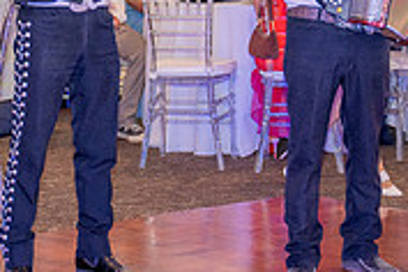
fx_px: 2074
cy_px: -54
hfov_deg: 11.1
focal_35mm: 183
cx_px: -2
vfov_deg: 7.4
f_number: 2.8
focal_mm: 56
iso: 1000
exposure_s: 1/200
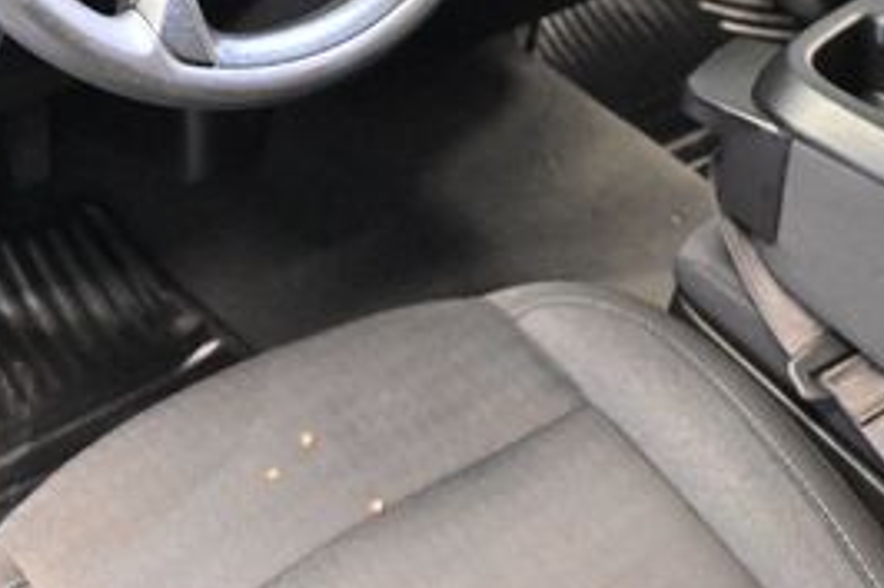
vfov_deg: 19.5
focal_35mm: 67
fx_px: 1639
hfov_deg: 29.9
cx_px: 273
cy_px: -47
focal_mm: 18.5
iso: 12800
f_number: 3.8
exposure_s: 1/40
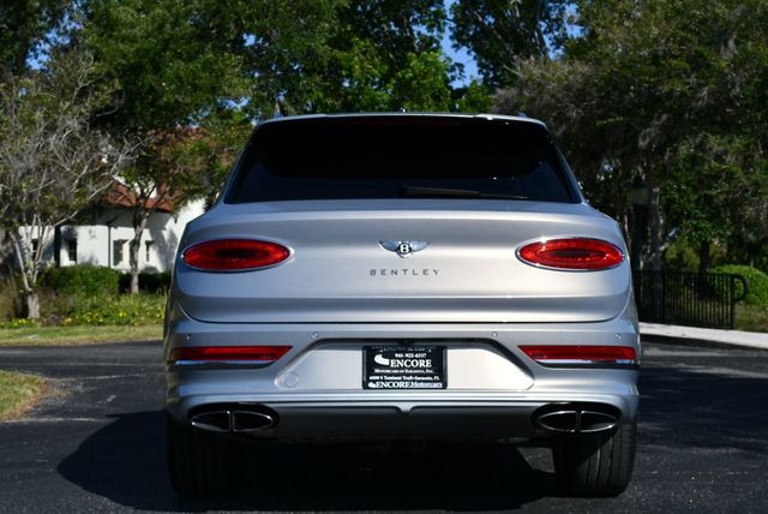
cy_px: 257
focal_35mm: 64
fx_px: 1367
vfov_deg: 21.3
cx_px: 384
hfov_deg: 31.4
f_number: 9
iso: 100
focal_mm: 32
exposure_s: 1/400
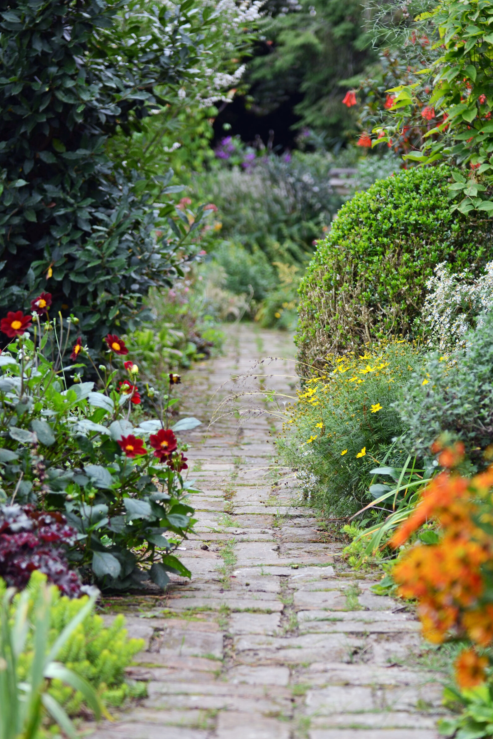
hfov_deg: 12.1
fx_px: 2322
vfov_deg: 18.1
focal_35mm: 113
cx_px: 260
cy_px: 365
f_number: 3.2
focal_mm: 70
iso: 125
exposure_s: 1/320
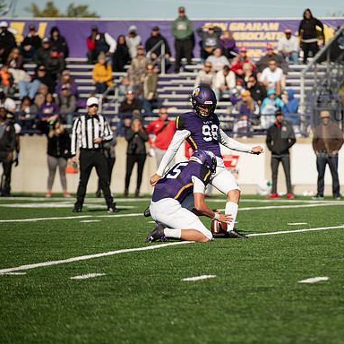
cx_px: 254
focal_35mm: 257
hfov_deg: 6.8
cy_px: 172
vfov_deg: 6.8
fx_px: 2889
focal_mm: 200
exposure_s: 1/2000
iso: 125
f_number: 3.5
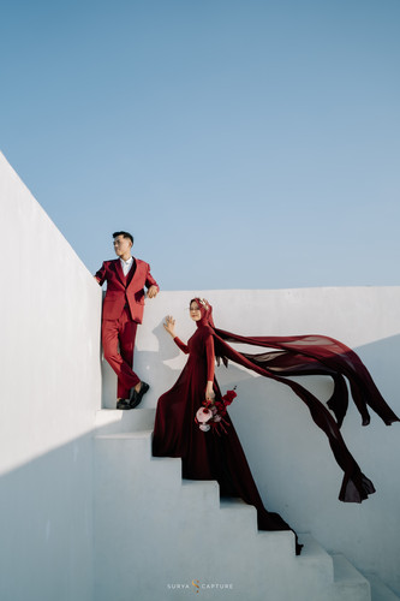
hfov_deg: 37.8
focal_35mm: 35
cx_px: 200
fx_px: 584
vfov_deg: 54.5
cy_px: 300
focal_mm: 35
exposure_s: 1/1600
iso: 125
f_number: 2.5
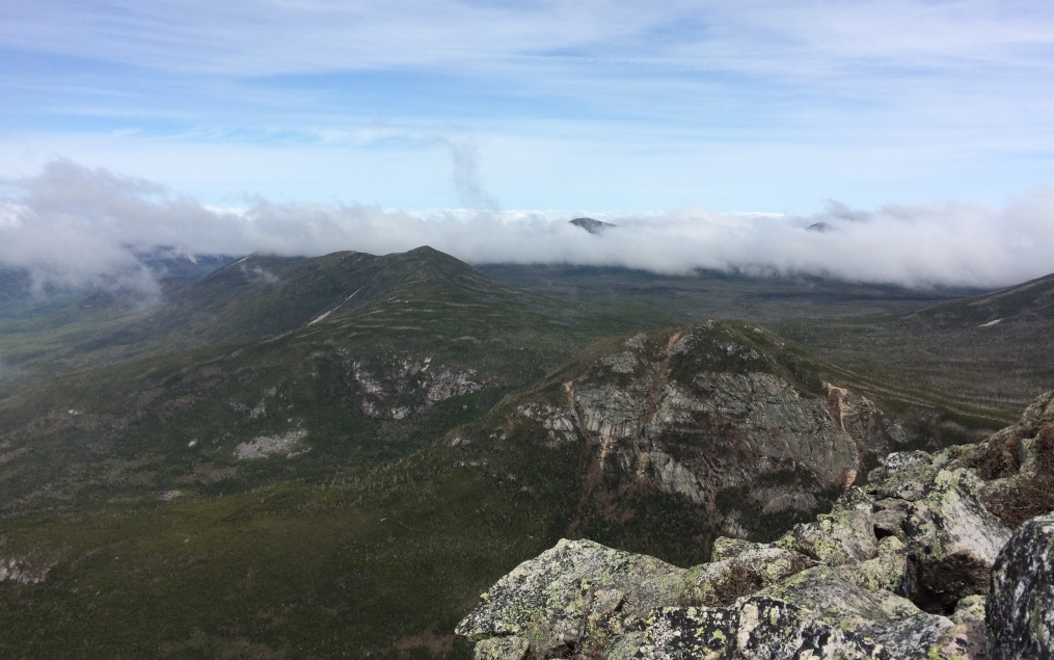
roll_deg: -0.6
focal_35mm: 31
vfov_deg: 40.6
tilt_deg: -9.4
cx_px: 530
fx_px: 891
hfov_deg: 61.2
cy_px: 296
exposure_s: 1/3165
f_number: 2.2
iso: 32
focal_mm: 4.15
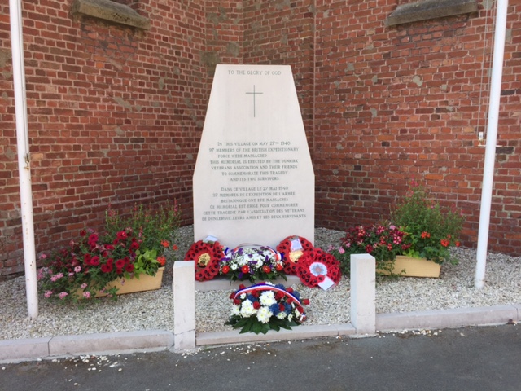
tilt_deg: -8.4
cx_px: 260
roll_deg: -0.4
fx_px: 436
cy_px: 196
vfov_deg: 48.2
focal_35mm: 29
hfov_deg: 61.7
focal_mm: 4.15
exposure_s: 1/434
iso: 32
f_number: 2.2
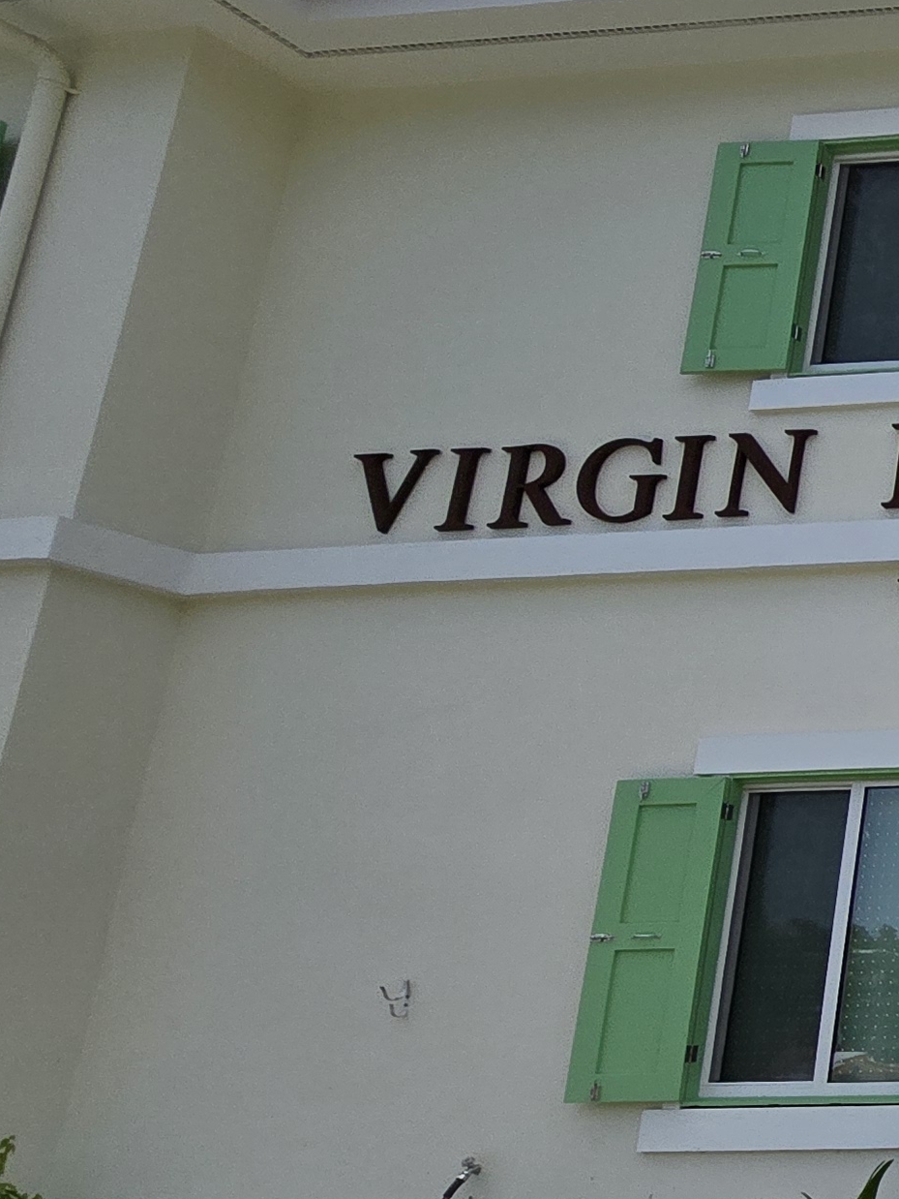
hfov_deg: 19.5
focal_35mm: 42
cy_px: 682
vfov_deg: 44.7
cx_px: 1784
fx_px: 1454
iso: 50
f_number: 2.2
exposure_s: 1/4349
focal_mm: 2.2
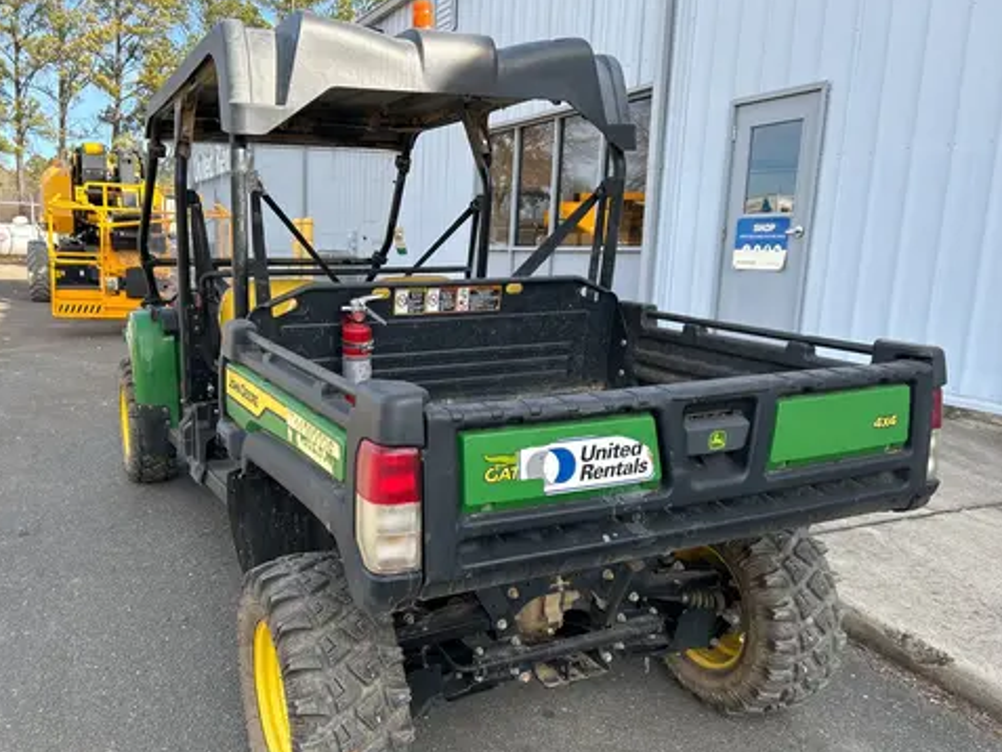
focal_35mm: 30
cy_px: 425
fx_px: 869
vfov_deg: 46.7
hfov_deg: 59.7
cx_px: 429
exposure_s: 1/894
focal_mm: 5.7
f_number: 1.5
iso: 50
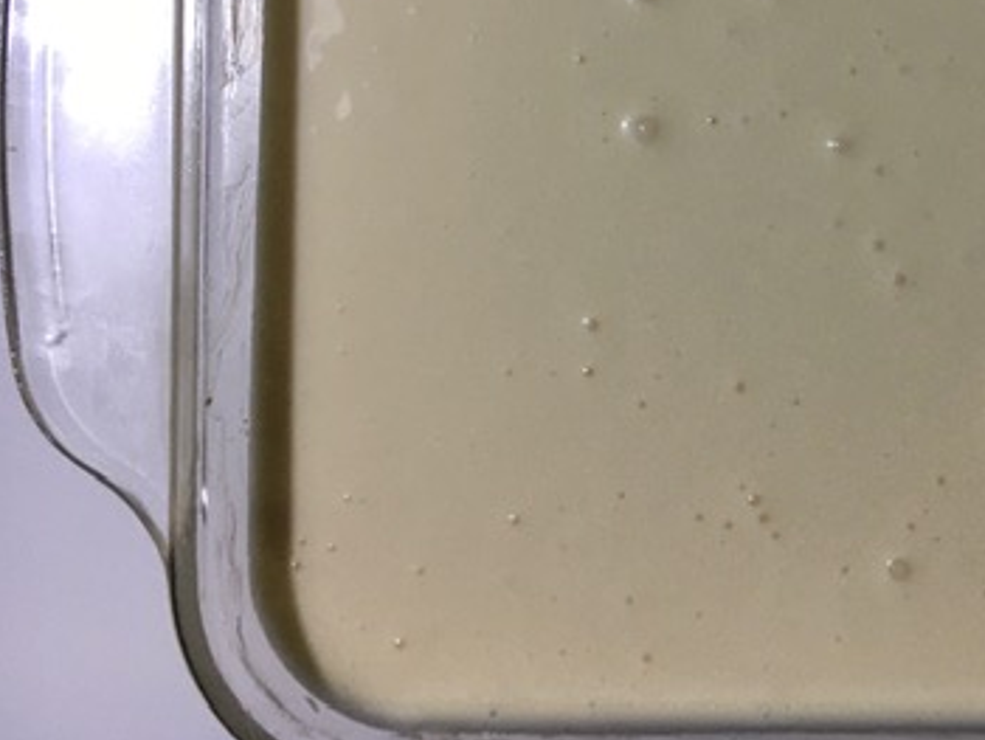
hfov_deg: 34.5
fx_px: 1509
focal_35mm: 53
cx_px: 850
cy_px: 135
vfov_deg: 27.0
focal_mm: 4.15
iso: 40
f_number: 2.2
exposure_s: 1/30
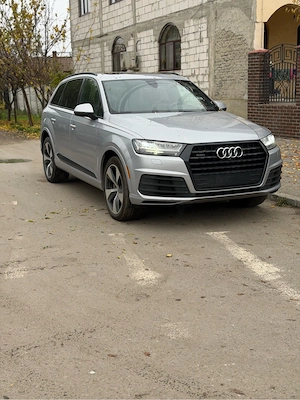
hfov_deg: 30.3
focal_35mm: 48
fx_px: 555
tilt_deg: -11.6
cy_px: 200
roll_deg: +0.8
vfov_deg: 39.7
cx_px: 150
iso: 64
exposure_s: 1/646
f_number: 1.78
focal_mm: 6.76
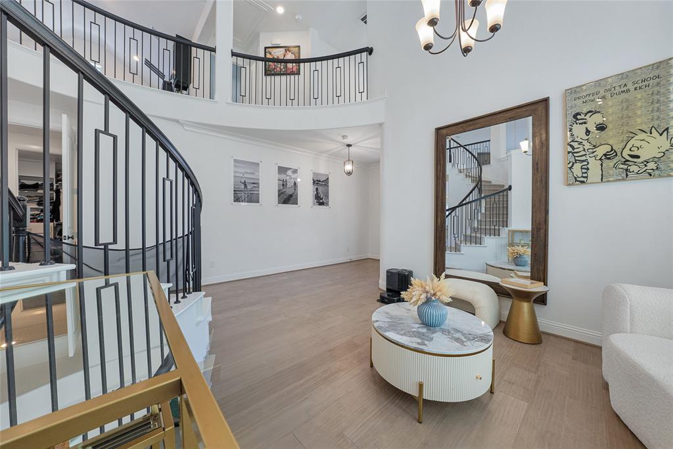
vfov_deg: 90.0
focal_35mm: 12
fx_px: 224
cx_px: 336
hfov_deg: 112.6
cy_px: 224
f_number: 9
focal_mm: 12
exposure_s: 1/2.5
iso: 100
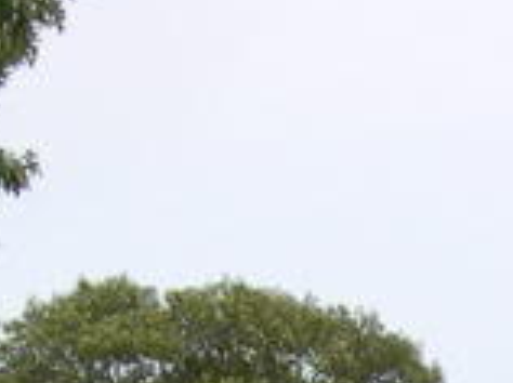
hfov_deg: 7.4
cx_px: 753
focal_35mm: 264
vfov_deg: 5.5
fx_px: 3906
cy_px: 854
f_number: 3.2
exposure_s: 1/544
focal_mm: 11.1
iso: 100
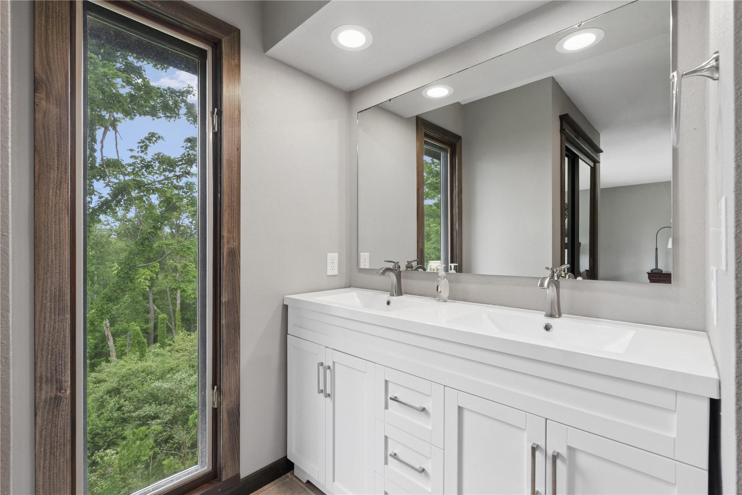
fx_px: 330
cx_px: 371
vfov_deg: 73.7
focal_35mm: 16
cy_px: 248
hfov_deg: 96.7
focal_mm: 16
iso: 500
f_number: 9
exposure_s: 1/25
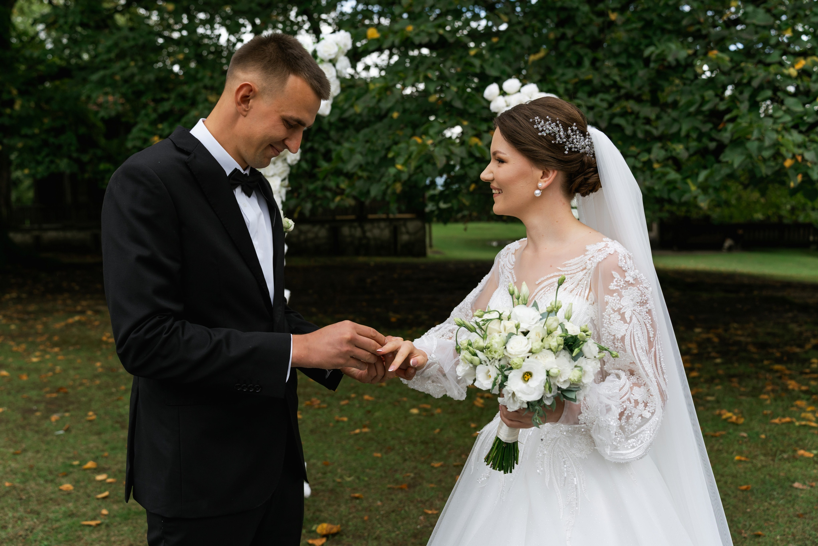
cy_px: 273
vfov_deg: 38.9
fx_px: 773
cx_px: 409
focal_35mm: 34
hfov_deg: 55.8
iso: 125
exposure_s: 1/640
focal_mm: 34
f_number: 3.5
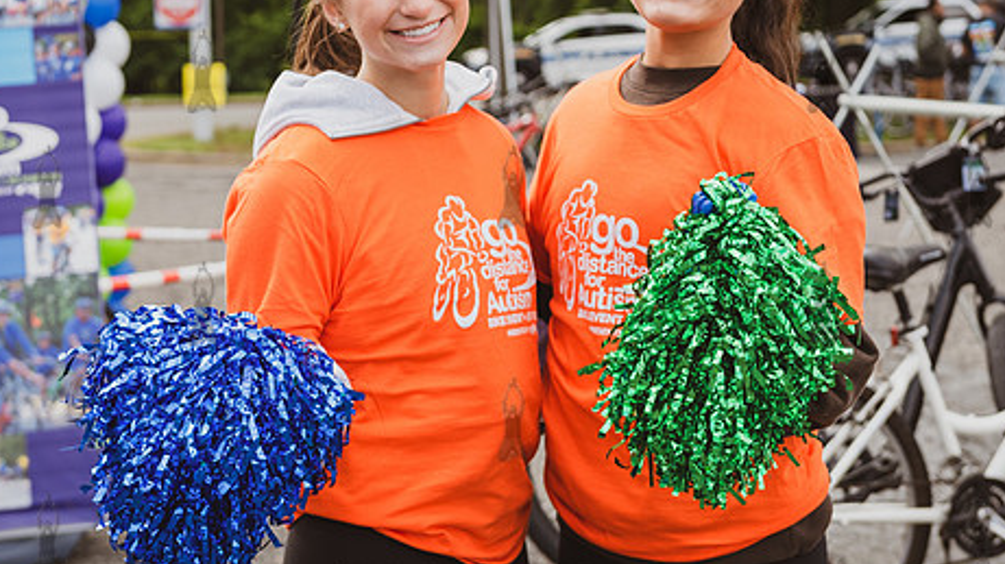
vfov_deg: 14.0
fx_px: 2291
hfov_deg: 24.7
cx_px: 535
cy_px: 155
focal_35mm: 86
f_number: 4
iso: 200
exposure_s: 1/400
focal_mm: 55
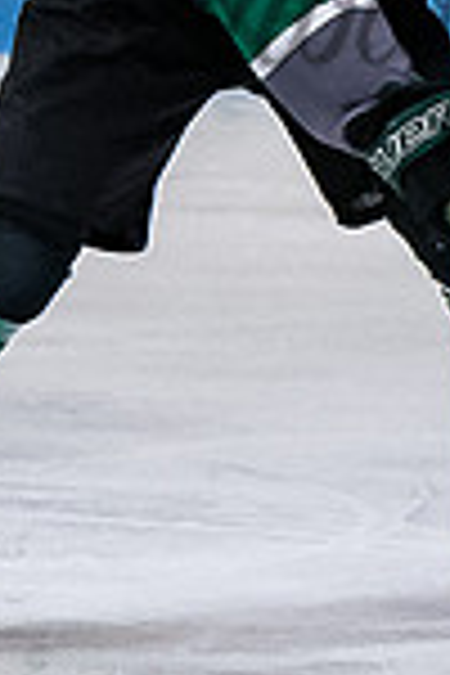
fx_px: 25779
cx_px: 2
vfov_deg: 1.5
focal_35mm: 1375
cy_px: -163
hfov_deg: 1.0
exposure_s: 1/800
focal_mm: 130
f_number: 3.5
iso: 2000
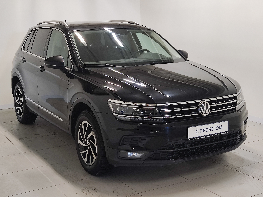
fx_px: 387
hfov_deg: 37.5
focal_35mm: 51
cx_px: 132
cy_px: 98
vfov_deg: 28.6
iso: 195
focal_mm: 4.74
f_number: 1.79
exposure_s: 1/50
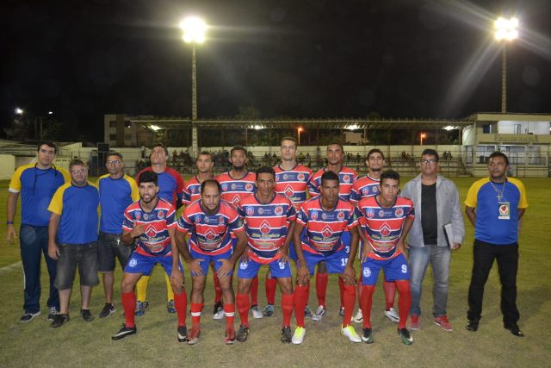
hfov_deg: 61.9
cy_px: 184
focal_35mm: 30
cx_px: 276
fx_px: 459
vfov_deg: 43.6
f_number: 3.8
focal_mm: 20
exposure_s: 1/60
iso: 1250
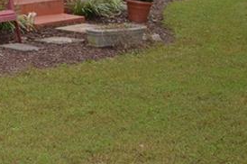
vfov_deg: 10.2
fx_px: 883
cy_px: -92
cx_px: -207
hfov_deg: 14.0
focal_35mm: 129
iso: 400
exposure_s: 1/160
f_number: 6.3
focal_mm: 23
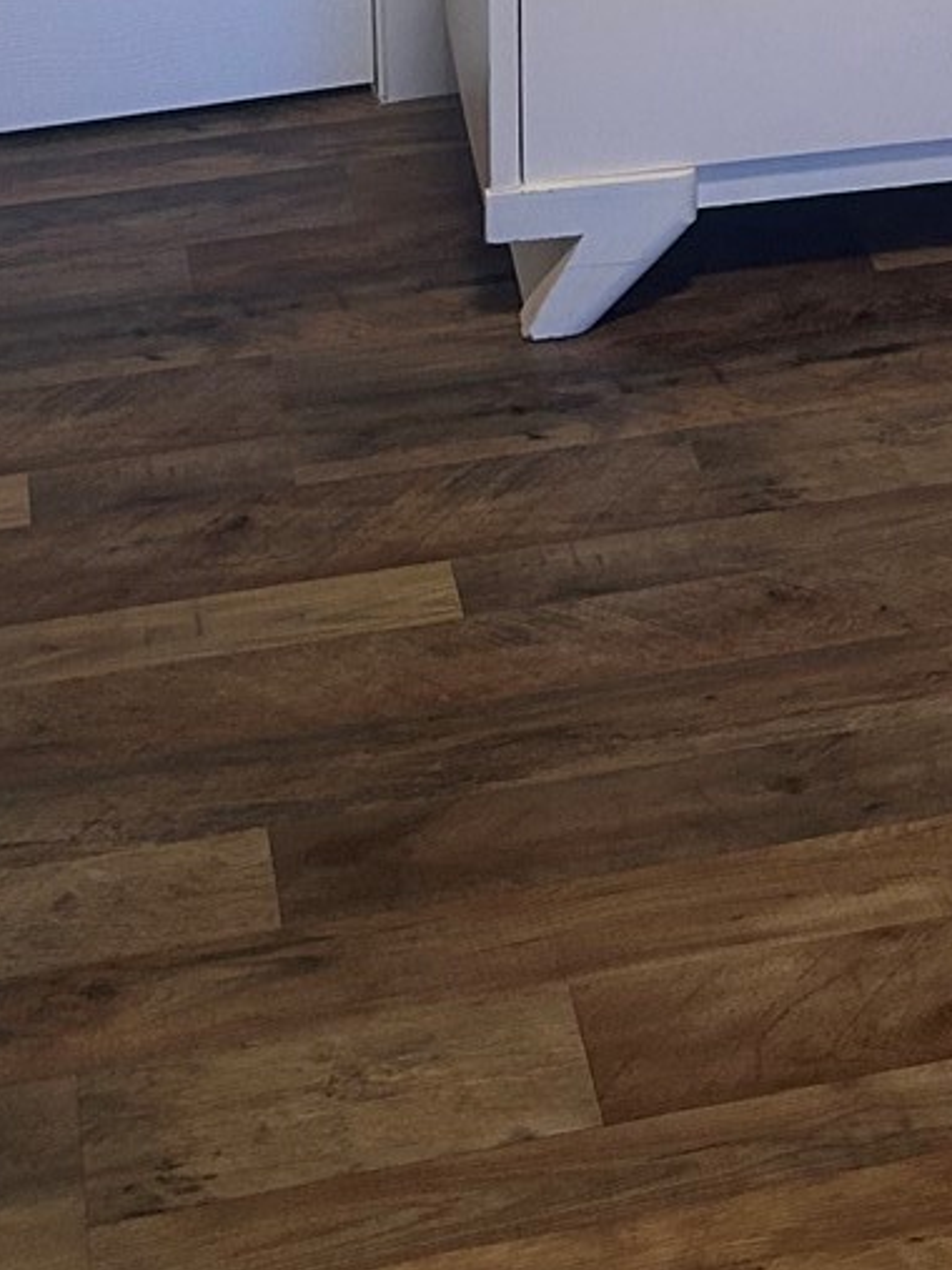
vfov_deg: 16.5
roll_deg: +0.0
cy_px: -809
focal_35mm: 105
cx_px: 1060
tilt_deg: -12.3
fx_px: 3852
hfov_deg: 13.8
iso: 100
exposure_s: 1/60
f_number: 1.5
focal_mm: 5.7
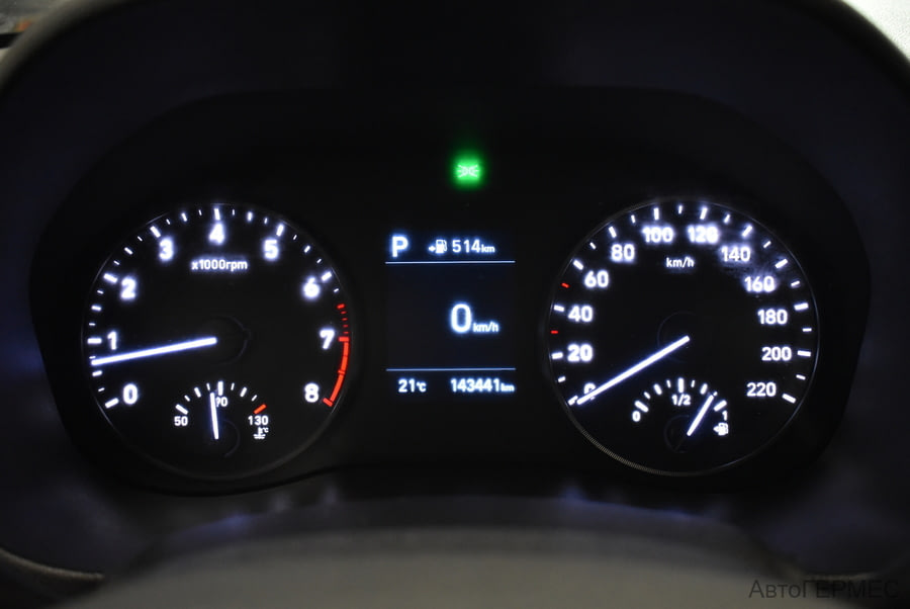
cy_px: 304
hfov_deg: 47.9
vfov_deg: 33.1
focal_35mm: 40
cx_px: 455
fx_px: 1025
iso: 2200
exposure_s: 1/40
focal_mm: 27
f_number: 4
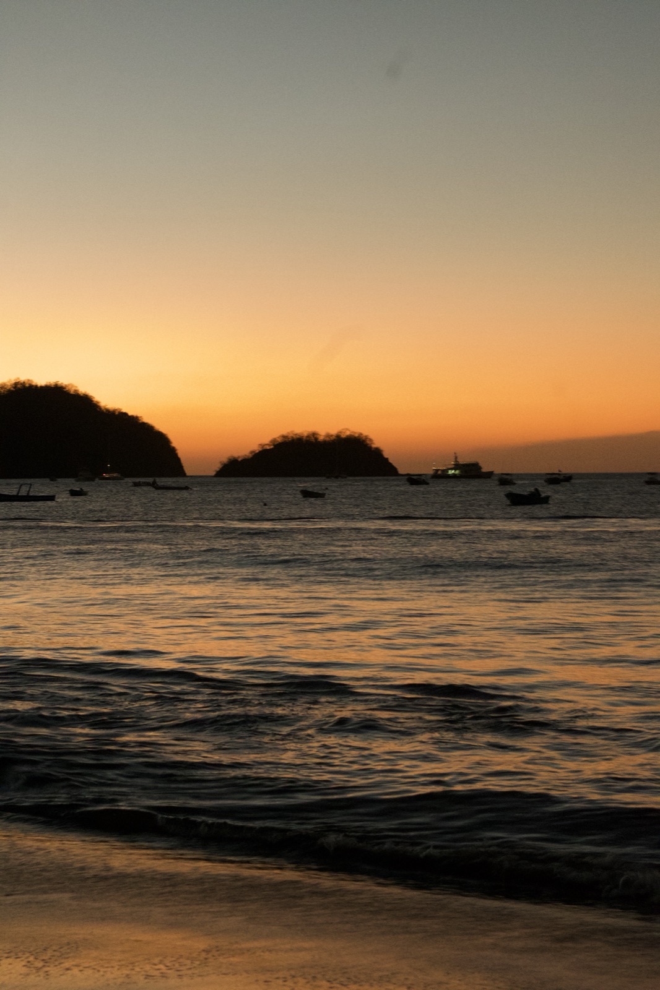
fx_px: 2063
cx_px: 330
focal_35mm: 75
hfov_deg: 18.2
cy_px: 495
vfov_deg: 27.0
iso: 4000
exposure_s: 1/20
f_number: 7.1
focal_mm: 50
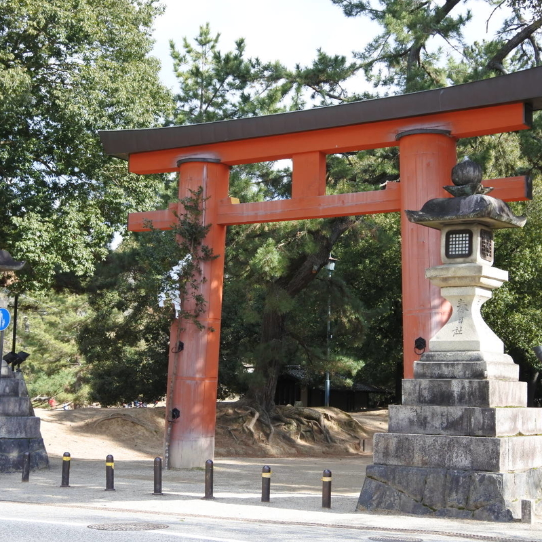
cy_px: 271
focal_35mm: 60
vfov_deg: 28.6
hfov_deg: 28.6
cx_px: 299
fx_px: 1063
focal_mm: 17.7
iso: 360
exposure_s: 1/500
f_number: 4.5
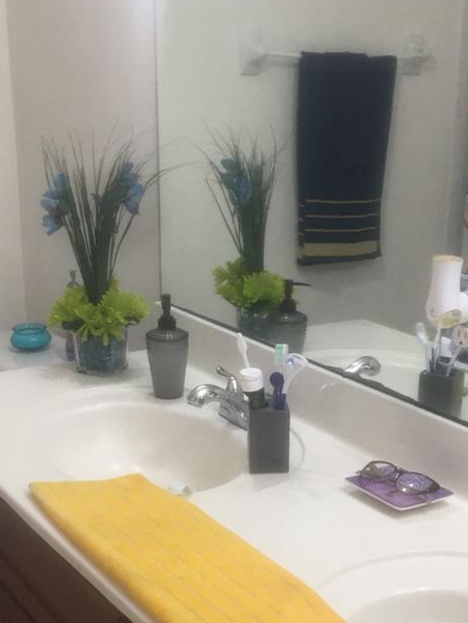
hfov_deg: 26.1
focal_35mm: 56
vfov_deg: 33.7
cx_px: 253
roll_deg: +0.3
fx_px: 1009
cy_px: 465
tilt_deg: -19.7
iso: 32
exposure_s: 1/30
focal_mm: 4.15
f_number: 2.2
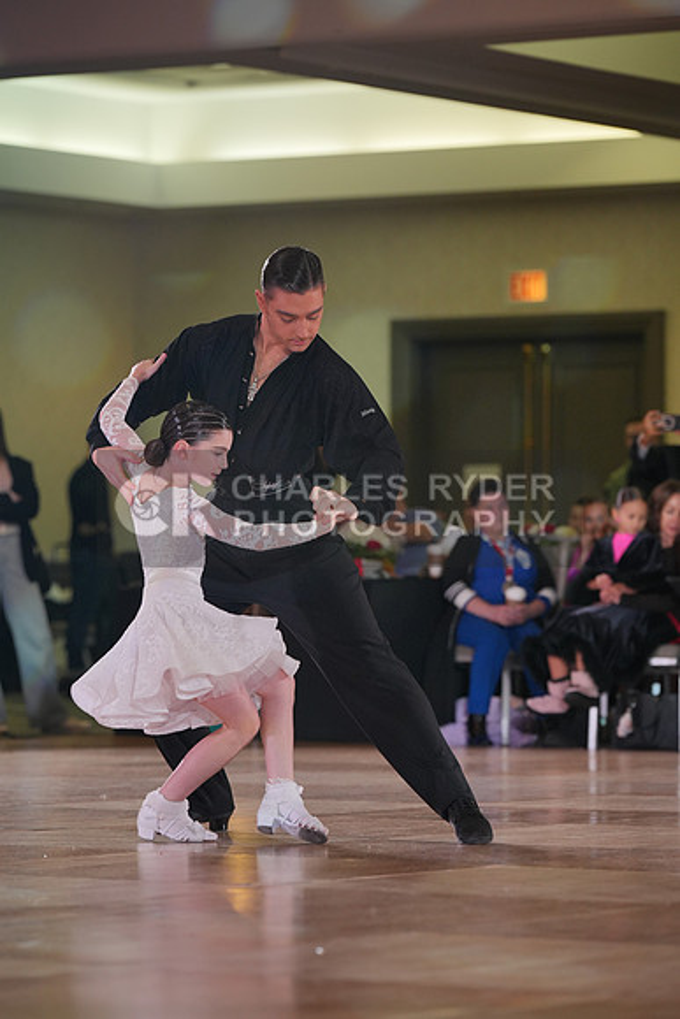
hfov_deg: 8.6
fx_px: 4530
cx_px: 340
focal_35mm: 160
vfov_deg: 12.8
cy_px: 510
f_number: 4
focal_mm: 160
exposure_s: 1/400
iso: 1250
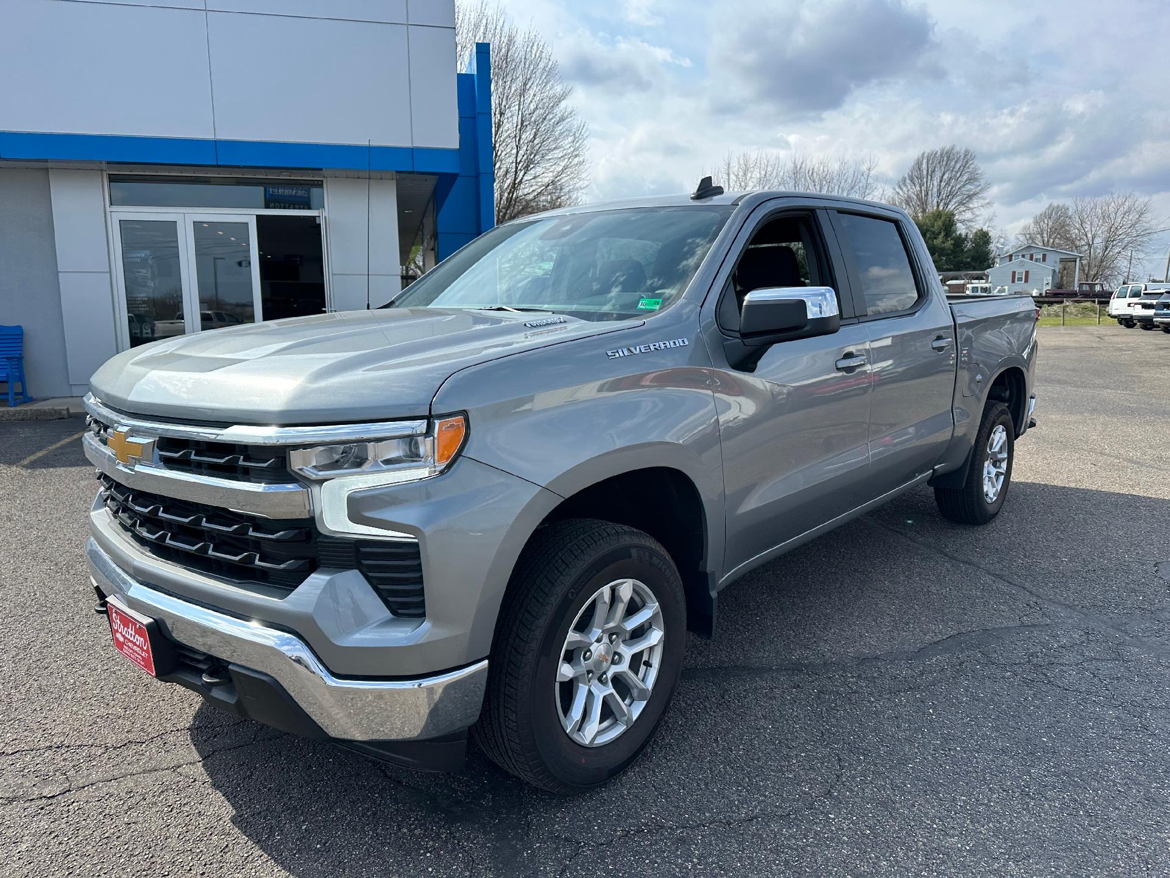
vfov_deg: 56.8
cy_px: 439
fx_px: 811
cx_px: 585
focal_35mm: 24
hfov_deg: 71.6
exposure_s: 1/2882
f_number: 1.78
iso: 80
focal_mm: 6.86
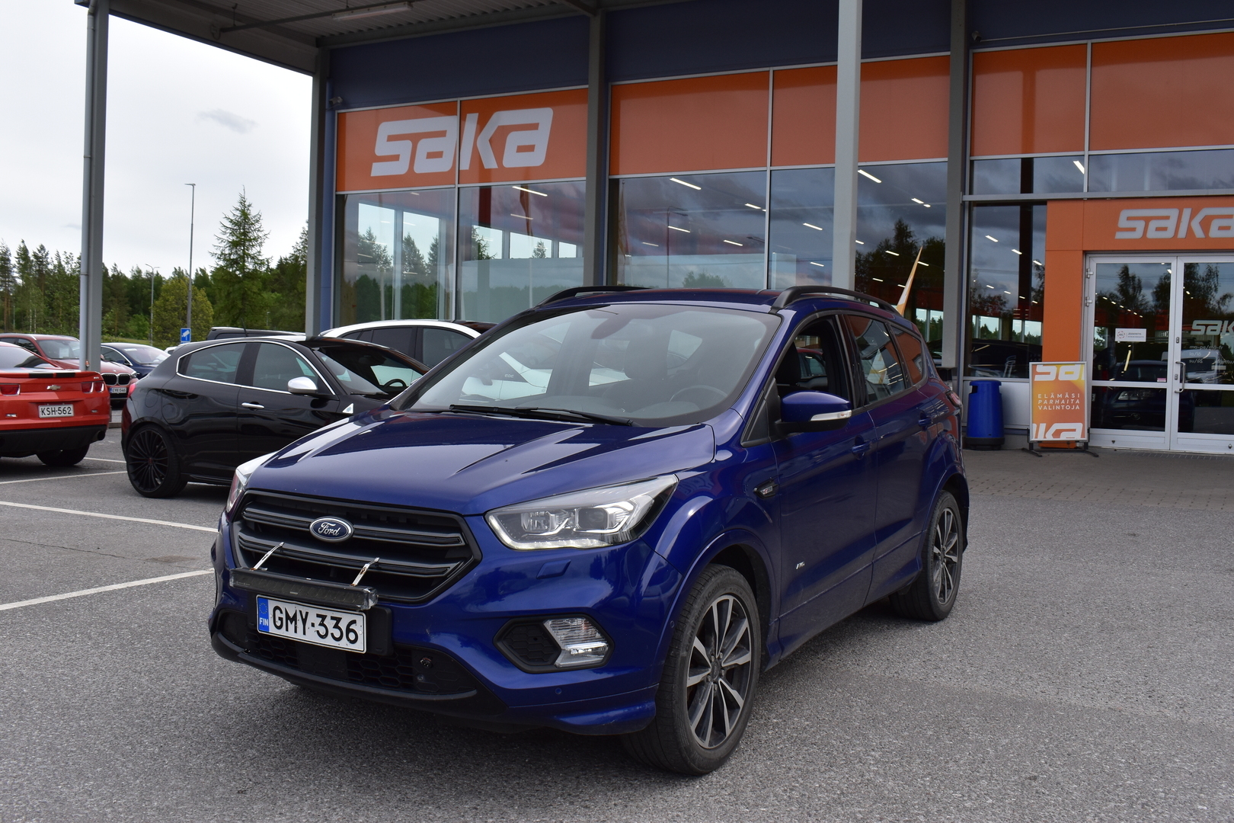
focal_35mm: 34
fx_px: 1182
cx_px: 617
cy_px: 412
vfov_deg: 38.4
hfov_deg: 55.1
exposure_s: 1/350
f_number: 11
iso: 400
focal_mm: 23
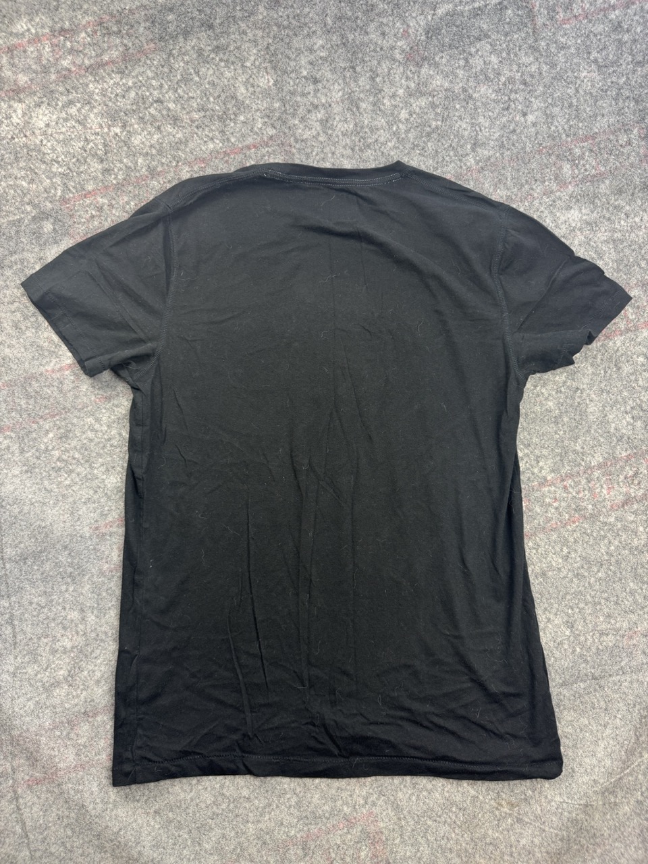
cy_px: 432
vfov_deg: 71.6
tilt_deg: -61.5
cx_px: 324
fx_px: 599
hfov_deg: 56.8
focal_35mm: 24
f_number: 1.78
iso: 125
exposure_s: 1/50
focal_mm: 6.76
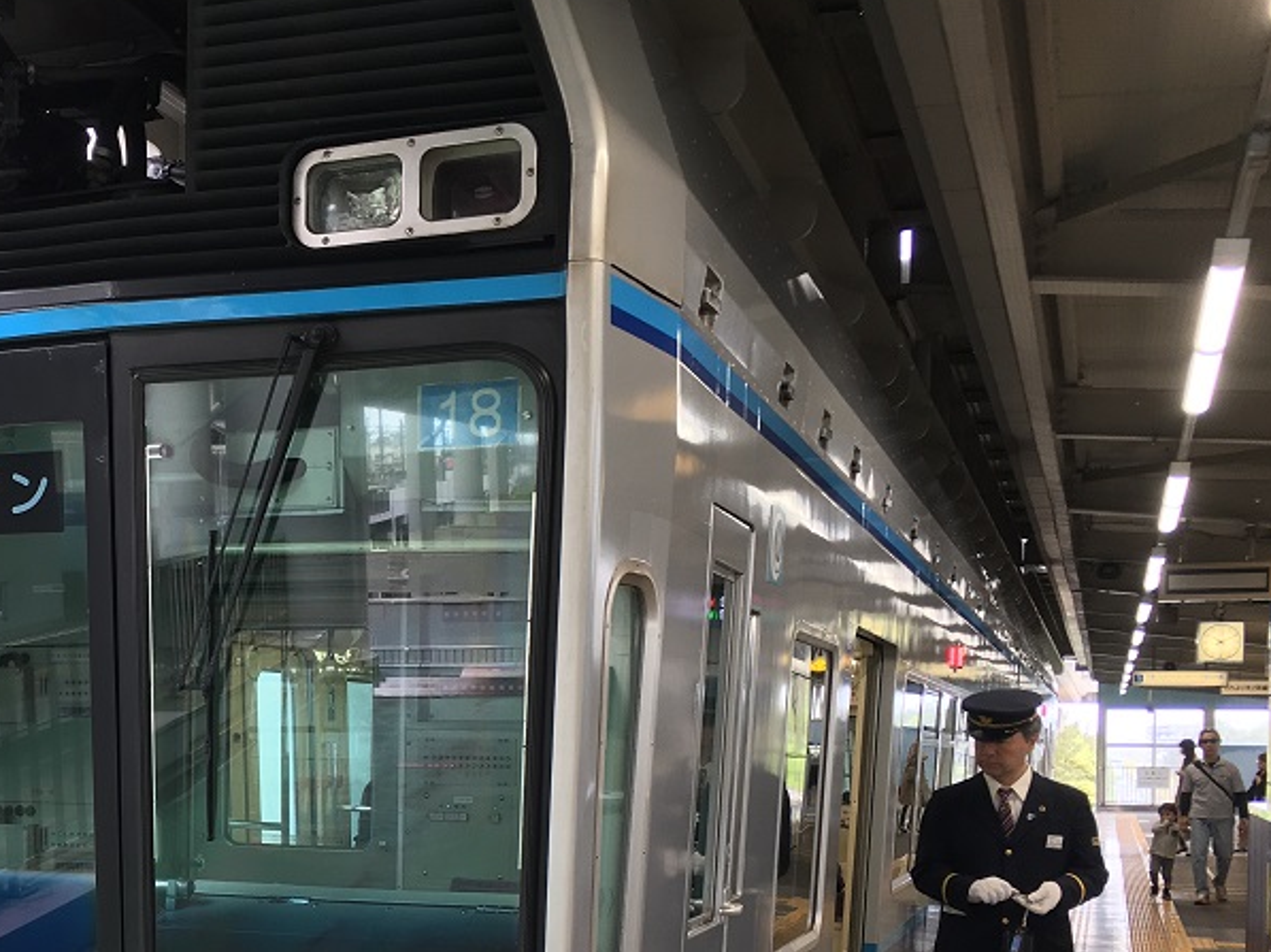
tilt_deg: +0.5
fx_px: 1798
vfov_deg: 28.9
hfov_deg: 37.3
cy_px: 773
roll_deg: -1.5
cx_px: 226
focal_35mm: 49
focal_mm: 4.15
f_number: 2.2
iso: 25
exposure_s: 1/60
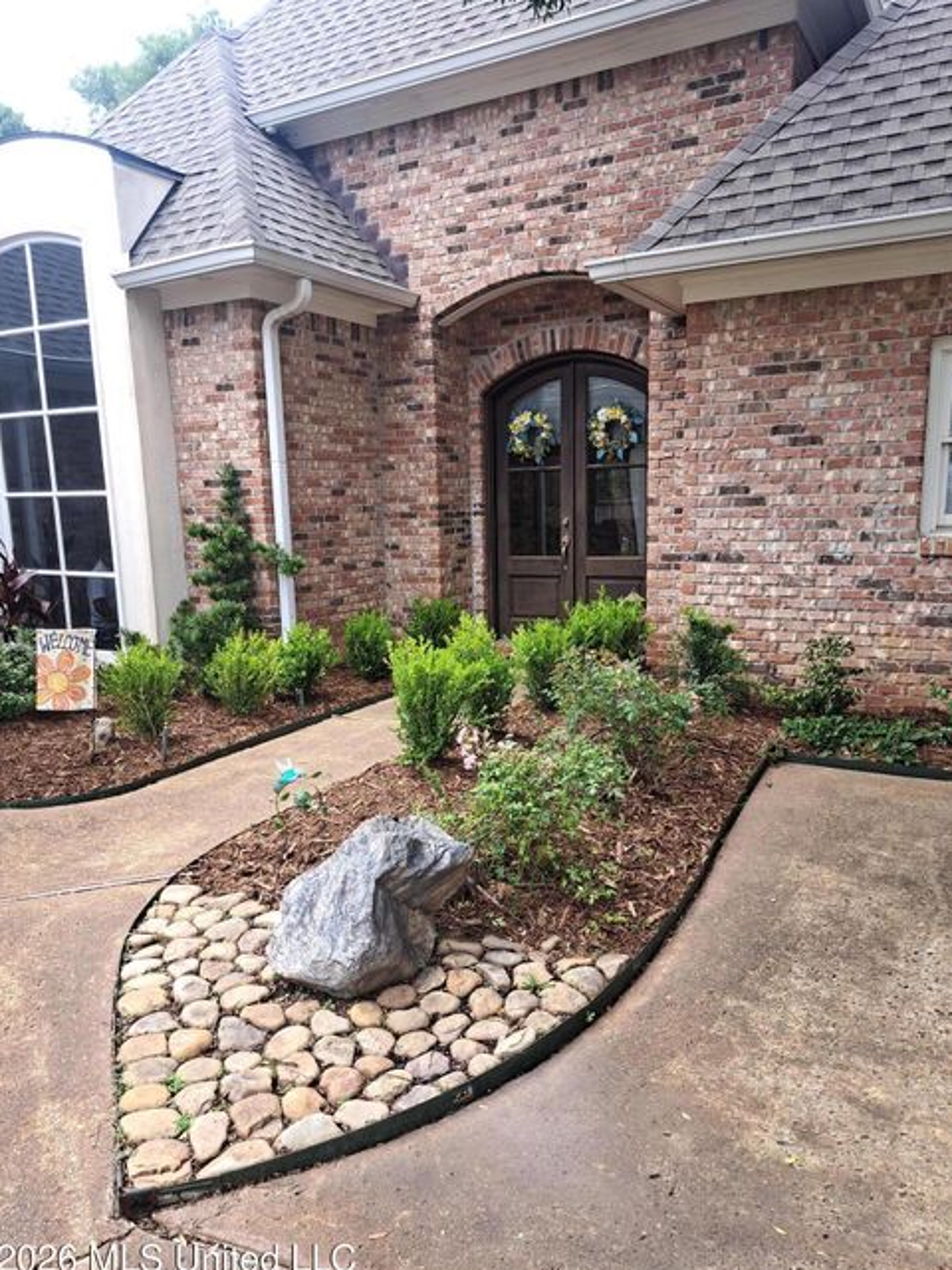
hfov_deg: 54.9
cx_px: 460
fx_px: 917
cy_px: 658
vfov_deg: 69.4
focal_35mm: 25
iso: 50
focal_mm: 5.23
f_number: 1.8
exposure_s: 1/280
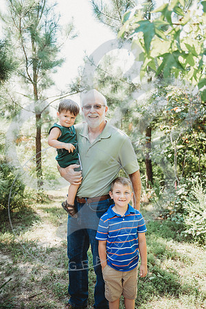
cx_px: 103
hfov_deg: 37.9
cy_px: 154
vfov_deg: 54.4
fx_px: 300
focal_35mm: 35
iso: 100
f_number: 2.8
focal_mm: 35
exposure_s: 1/200
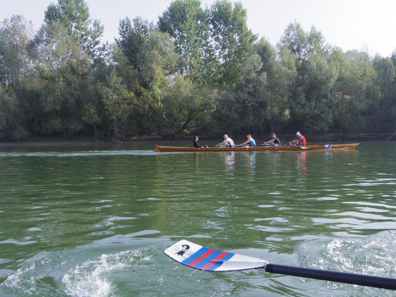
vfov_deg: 36.8
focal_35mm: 39
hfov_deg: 47.9
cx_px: 198
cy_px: 148
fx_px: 446
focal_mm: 7.1
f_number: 4
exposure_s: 1/800
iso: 250
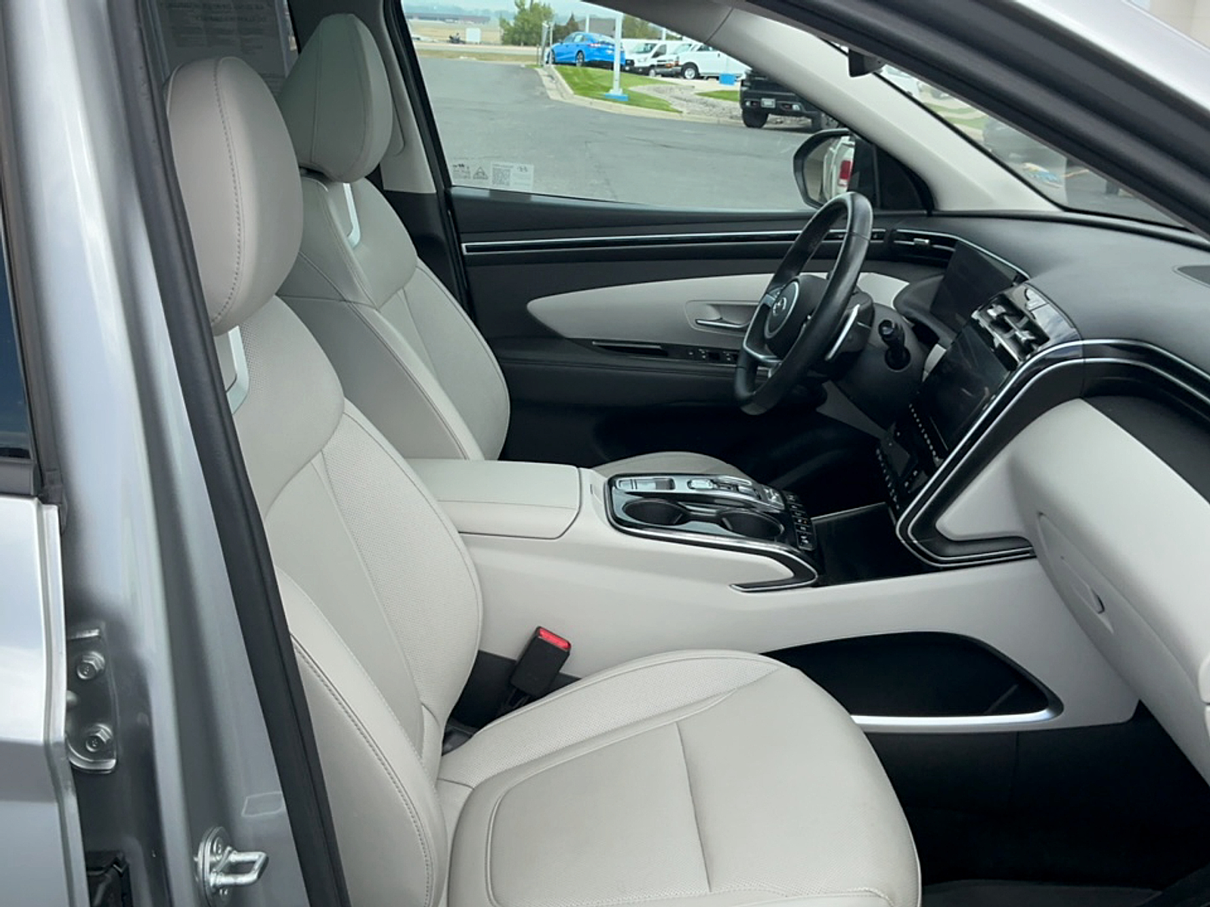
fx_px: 1049
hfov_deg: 60.0
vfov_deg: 46.8
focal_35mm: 30
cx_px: 605
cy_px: 454
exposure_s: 1/556
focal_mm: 3
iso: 25
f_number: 1.8
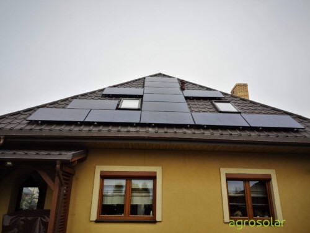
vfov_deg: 51.4
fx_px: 242
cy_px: 116
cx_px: 155
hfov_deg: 65.3
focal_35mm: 27
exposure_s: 1/671
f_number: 1.8
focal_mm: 3.95
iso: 50
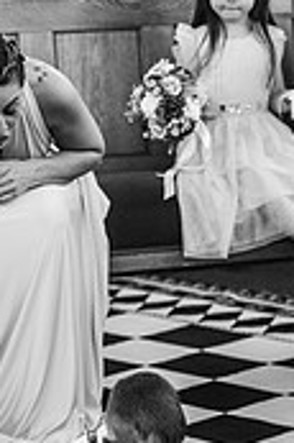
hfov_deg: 6.2
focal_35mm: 221
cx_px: 63
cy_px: 241
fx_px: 2712
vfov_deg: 9.3
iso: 1400
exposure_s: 1/200
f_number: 1.8
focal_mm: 85
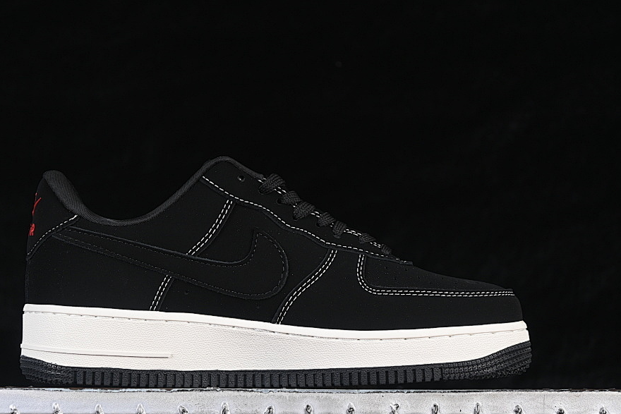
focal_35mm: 92
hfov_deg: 22.1
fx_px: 1587
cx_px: 275
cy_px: 231
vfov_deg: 14.9
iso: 160
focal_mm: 50
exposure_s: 1/60
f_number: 6.3
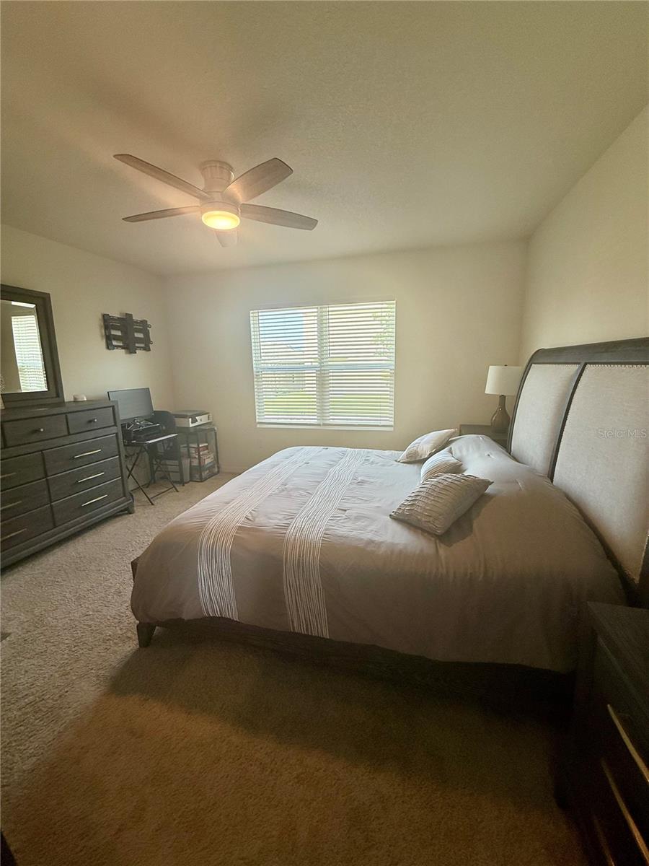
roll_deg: +1.5
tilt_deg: -10.7
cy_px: 433
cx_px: 324
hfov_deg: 85.7
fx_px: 350
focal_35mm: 14
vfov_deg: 102.1
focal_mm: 2.22
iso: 80
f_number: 2.2
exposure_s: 1/120
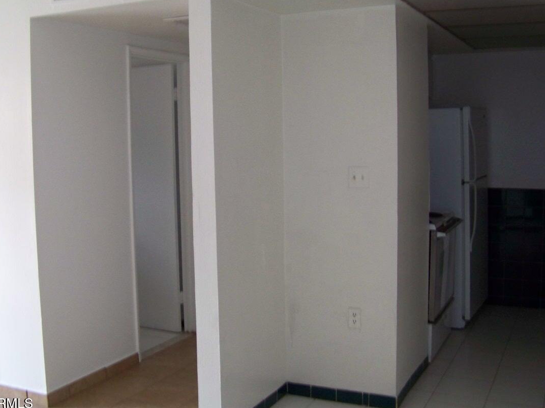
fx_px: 677
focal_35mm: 43
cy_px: 181
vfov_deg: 33.6
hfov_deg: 43.8
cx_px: 277
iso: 200
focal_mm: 5.85
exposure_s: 1/30
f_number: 2.8
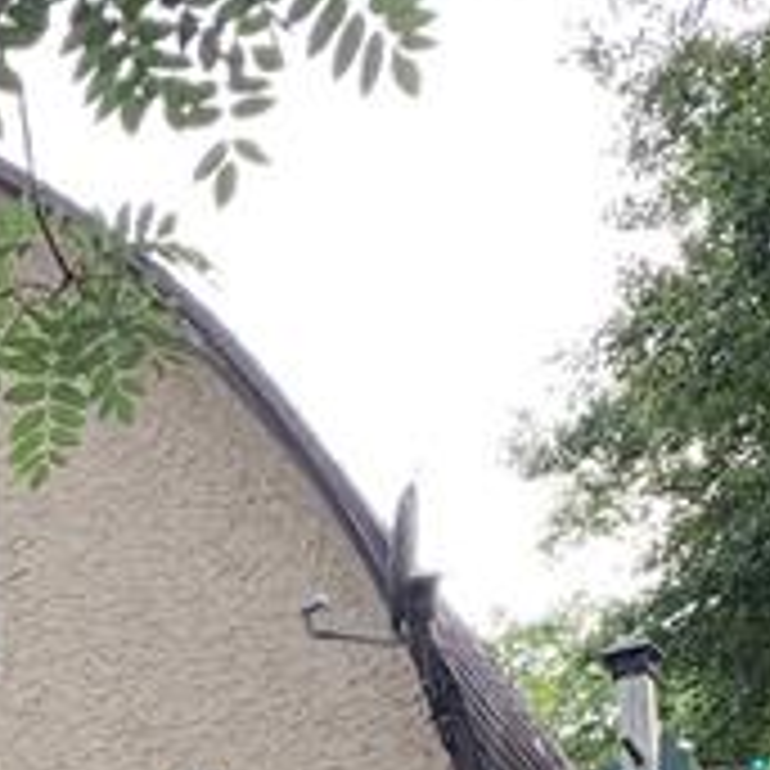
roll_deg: +0.7
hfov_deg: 15.7
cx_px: -347
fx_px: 2592
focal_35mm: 103
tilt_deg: +2.5
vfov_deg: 14.4
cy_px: 1477
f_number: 1.8
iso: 25
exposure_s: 1/122
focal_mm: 4.25
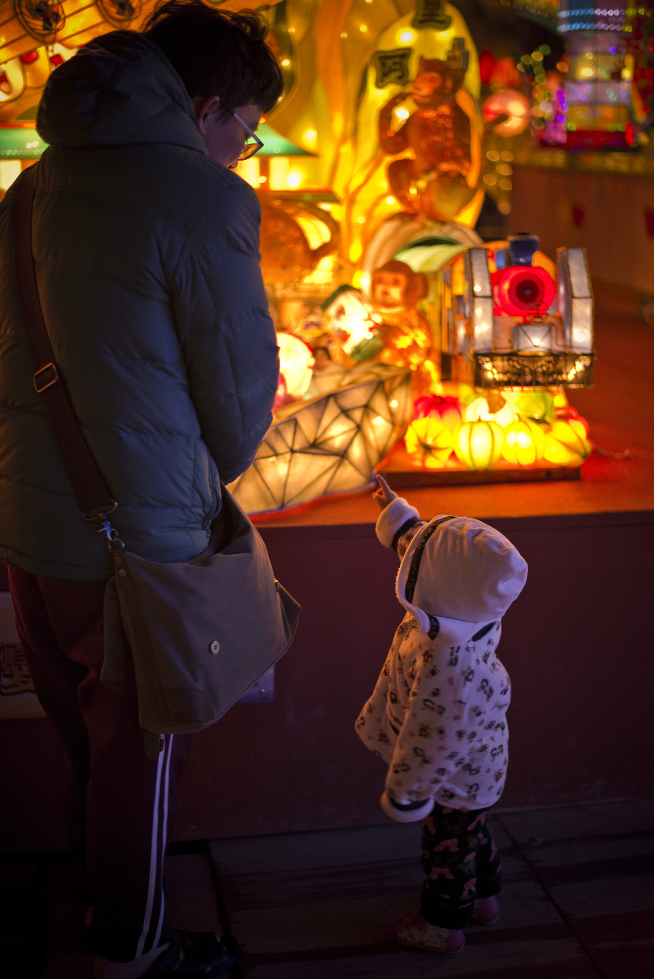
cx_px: 327
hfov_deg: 27.0
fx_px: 1361
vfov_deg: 39.6
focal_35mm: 50
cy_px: 490
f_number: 1.8
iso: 400
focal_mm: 50
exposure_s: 1/50
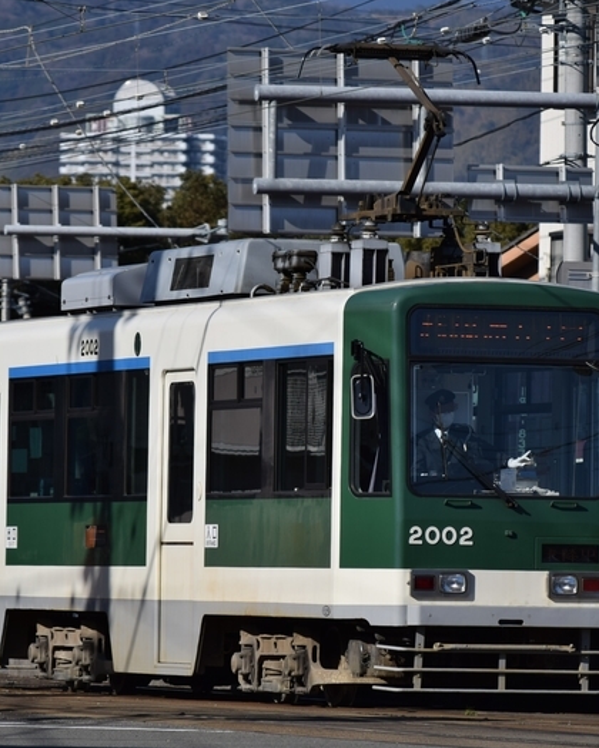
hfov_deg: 4.7
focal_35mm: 333
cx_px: 274
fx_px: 7373
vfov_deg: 5.8
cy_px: 377
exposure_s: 1/1250
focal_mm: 155
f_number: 5.6
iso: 100
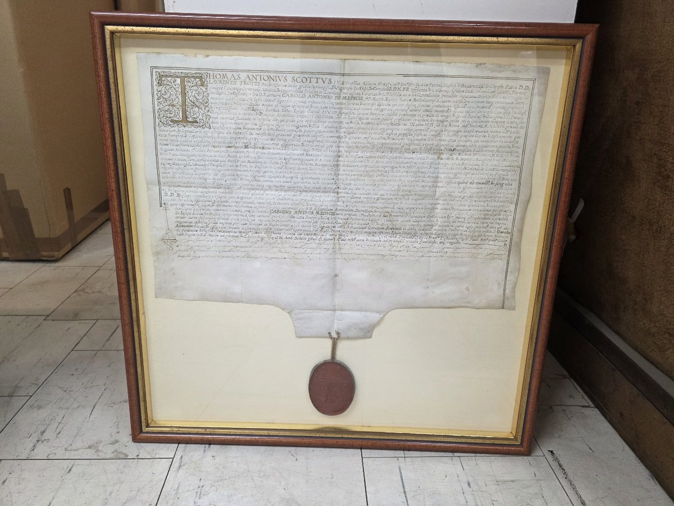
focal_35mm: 23
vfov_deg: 58.9
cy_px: 253
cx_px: 337
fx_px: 448
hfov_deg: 73.9
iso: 250
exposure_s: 1/100
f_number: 1.7
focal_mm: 6.3
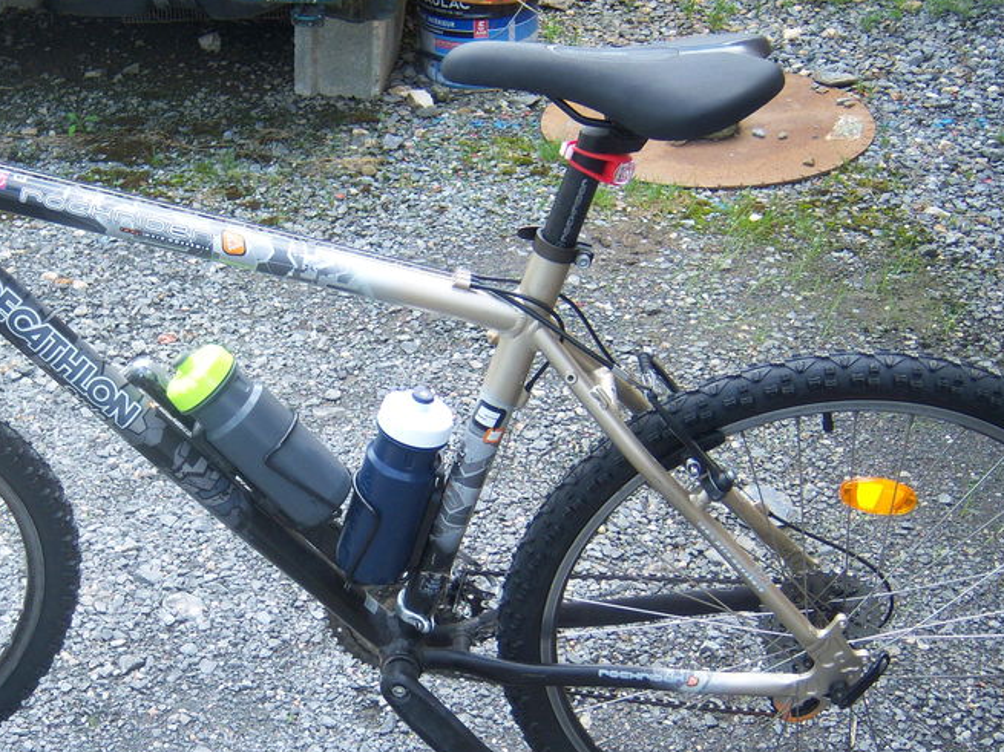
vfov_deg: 26.4
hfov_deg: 34.4
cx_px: 287
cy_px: 490
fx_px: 1595
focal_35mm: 55
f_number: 2.8
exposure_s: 1/125
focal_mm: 7.5
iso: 80
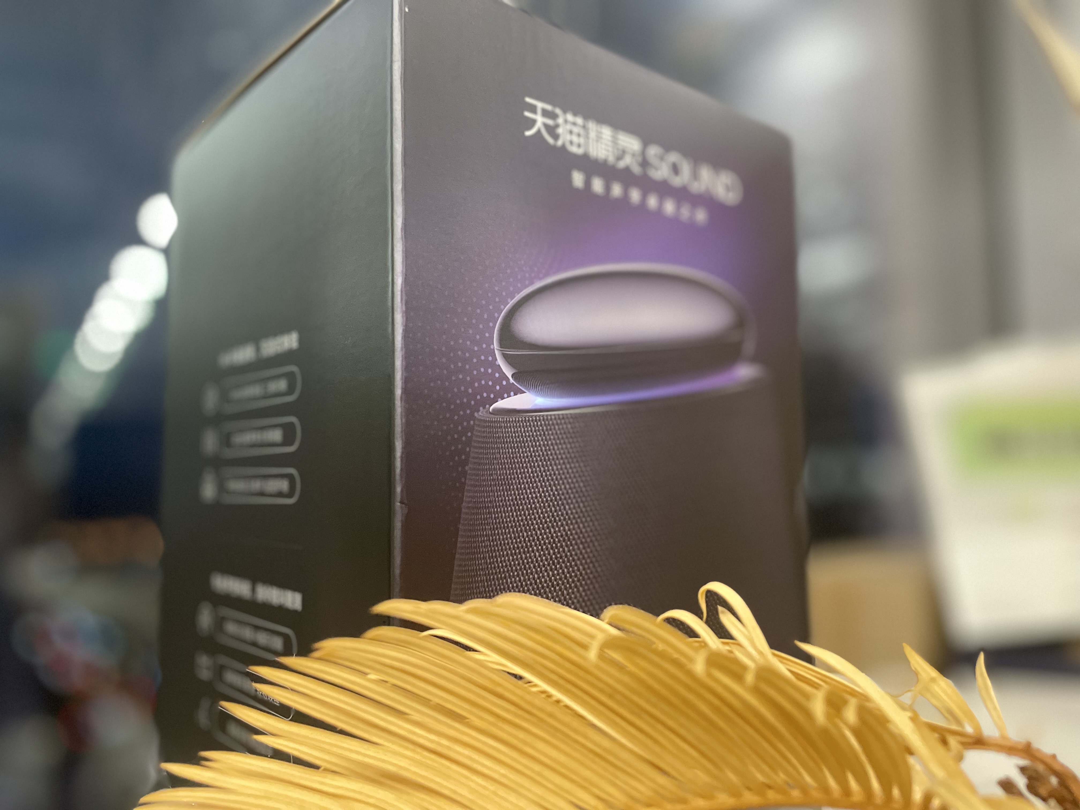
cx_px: 540
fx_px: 811
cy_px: 405
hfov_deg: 67.3
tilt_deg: +4.2
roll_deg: +0.9
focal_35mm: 26
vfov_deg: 53.1
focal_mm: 4.2
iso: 500
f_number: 1.6
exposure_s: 1/33
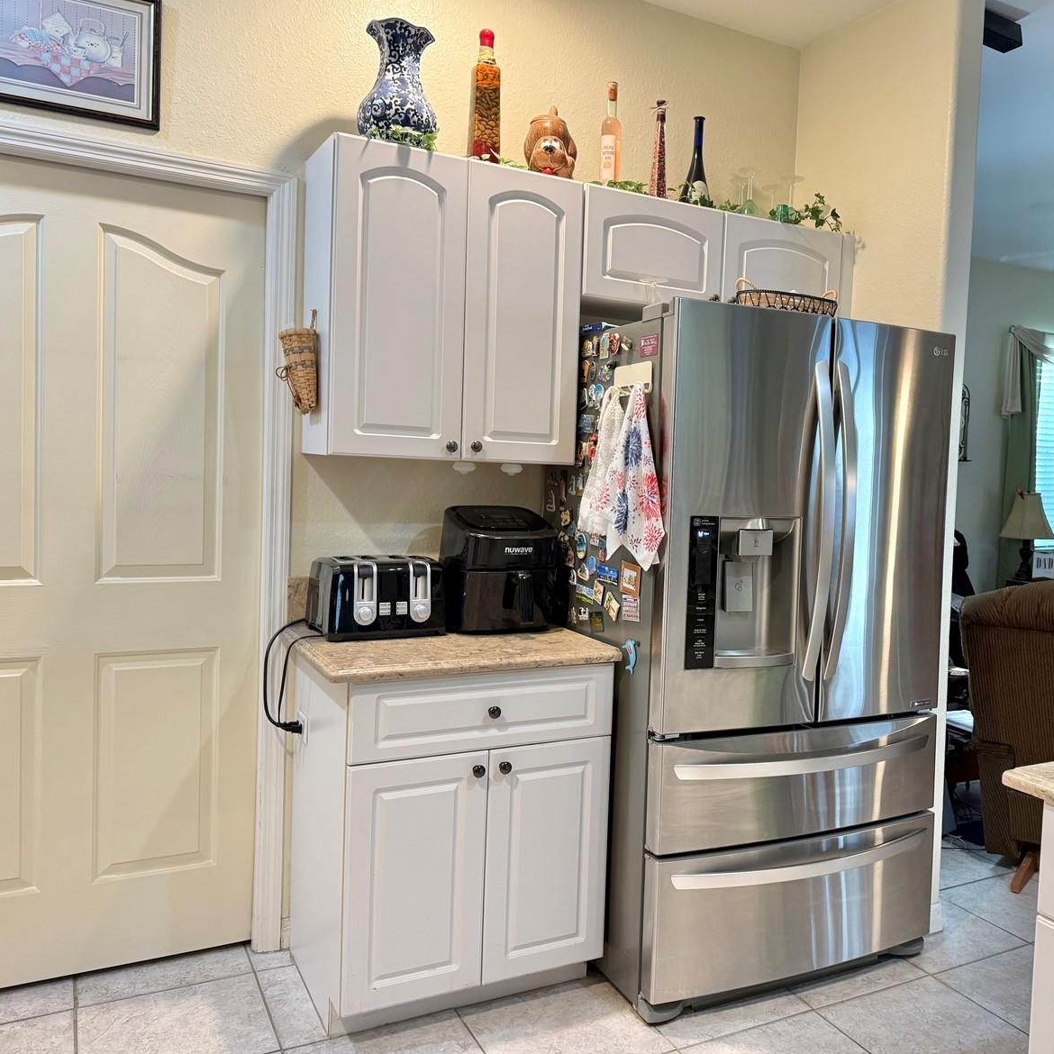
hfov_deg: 54.9
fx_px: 999
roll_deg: -1.9
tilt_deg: -2.6
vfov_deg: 55.6
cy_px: 518
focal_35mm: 29
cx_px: 669
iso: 160
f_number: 1.78
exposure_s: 1/60
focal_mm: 6.76
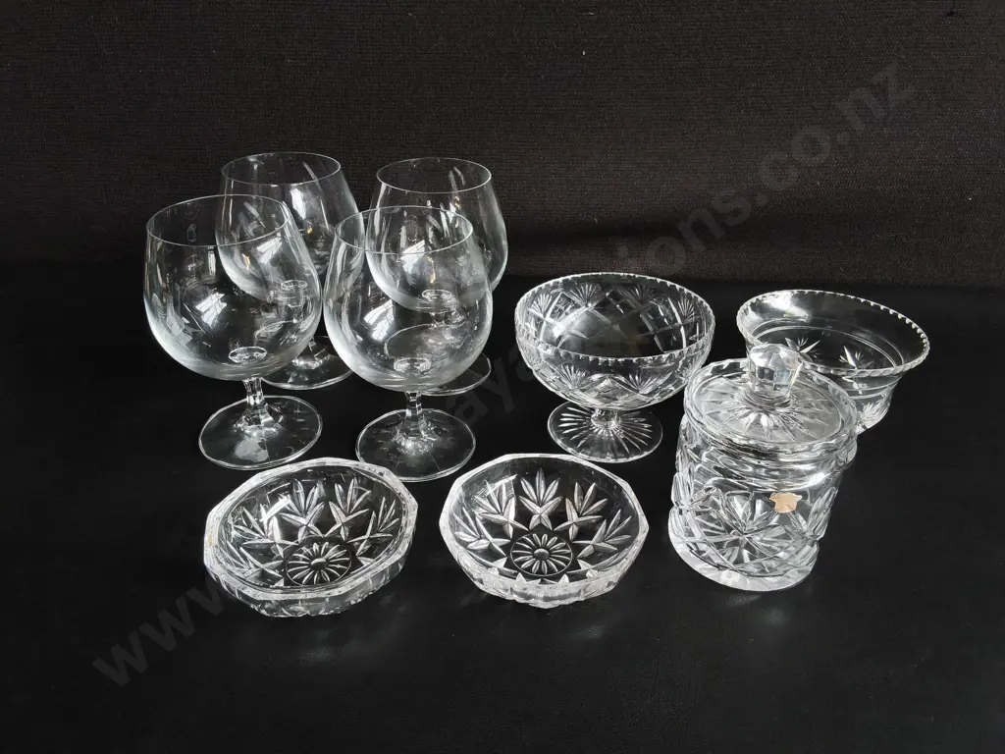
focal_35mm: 27
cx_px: 502
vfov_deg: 51.4
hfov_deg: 65.3
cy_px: 377
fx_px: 784
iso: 125
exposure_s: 1/100
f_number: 2
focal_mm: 2.87
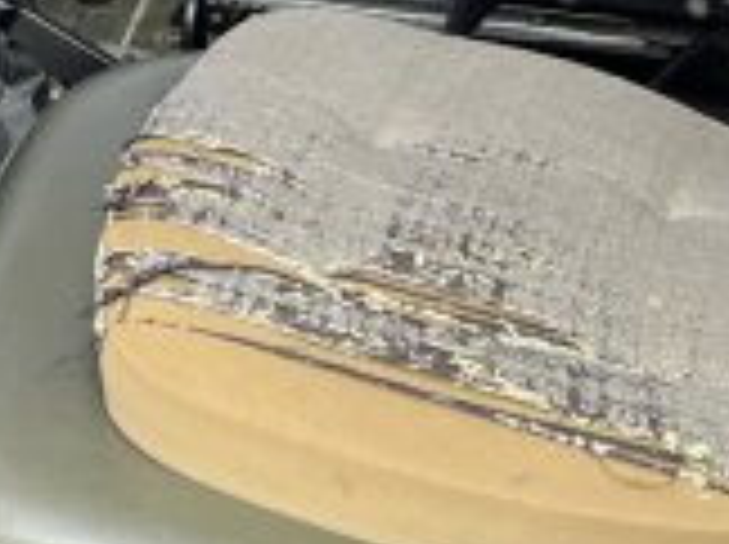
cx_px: 18
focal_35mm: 103
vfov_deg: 13.0
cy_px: -436
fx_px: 2166
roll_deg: +0.1
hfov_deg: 18.6
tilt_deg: -11.9
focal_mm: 5.7
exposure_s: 1/214
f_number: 1.5
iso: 40
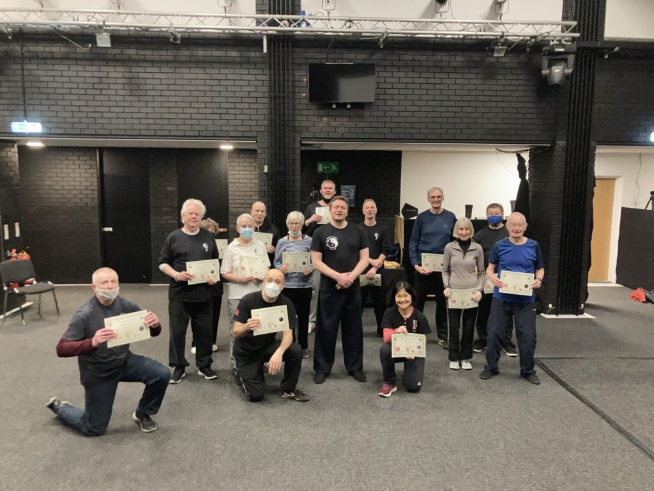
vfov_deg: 49.7
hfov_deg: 63.4
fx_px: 529
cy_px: 246
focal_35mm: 28
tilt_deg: -8.5
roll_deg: -0.9
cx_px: 327
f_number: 1.8
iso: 400
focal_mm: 3.99
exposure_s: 1/30
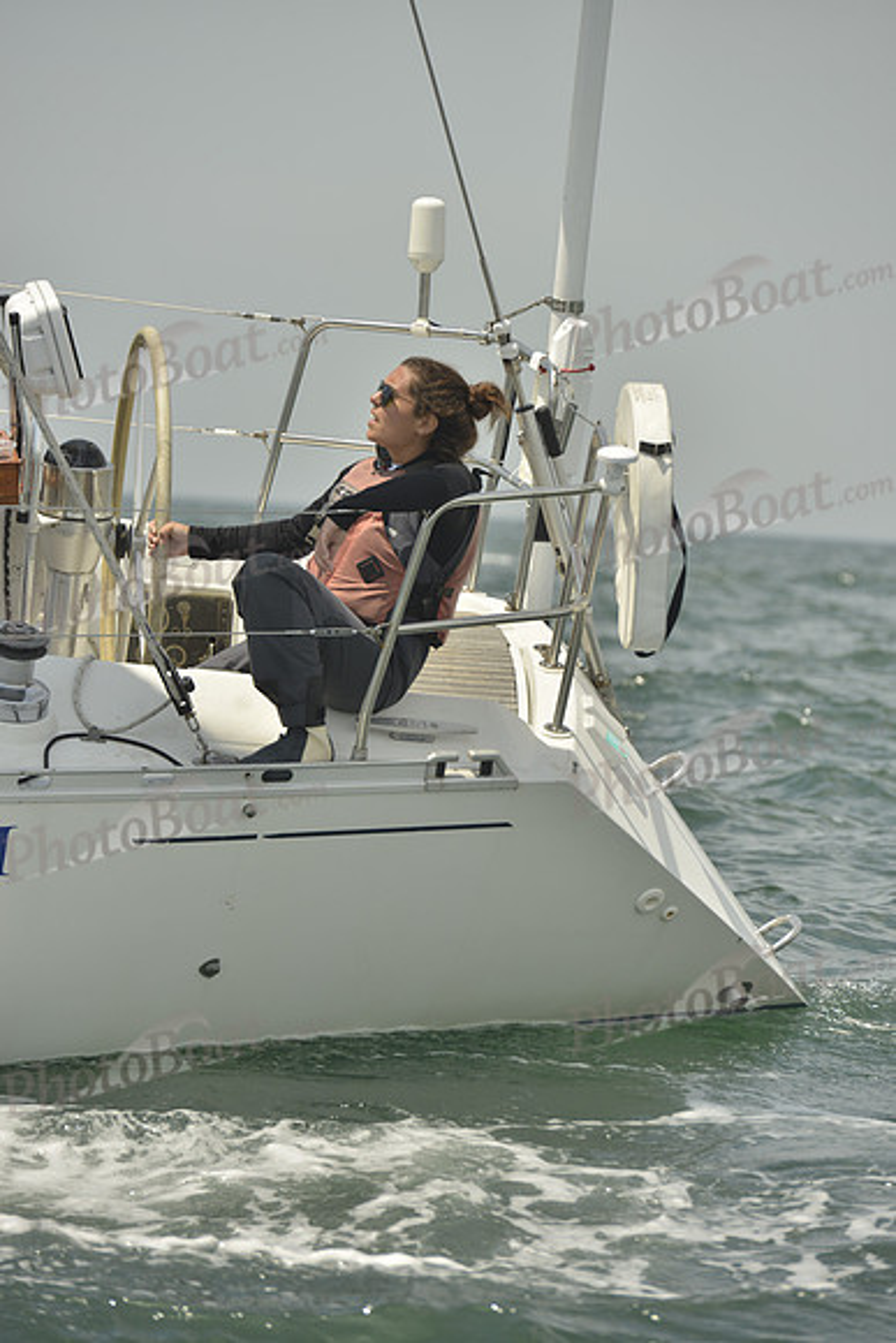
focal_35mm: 200
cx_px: 448
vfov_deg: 10.3
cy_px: 672
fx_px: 7462
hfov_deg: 6.9
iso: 200
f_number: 7.1
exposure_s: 1/1250
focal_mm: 200
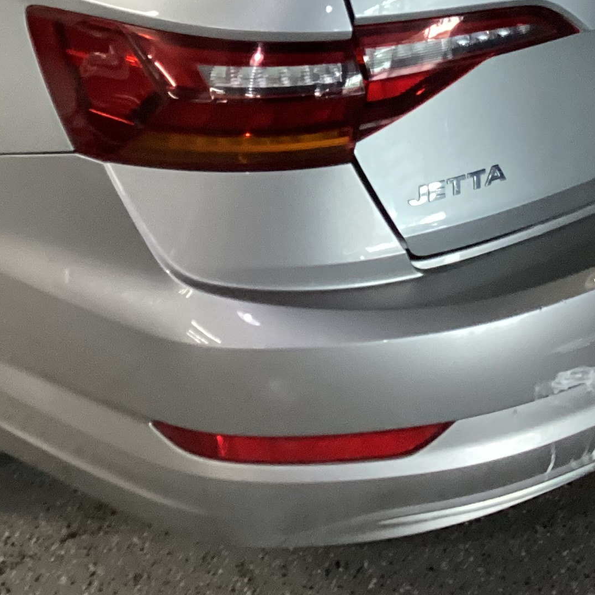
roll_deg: +1.9
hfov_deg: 20.9
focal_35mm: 83
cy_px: 17
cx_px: 235
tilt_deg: -21.6
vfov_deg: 20.3
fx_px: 1614
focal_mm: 3.3
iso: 320
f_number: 2.4
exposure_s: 1/50
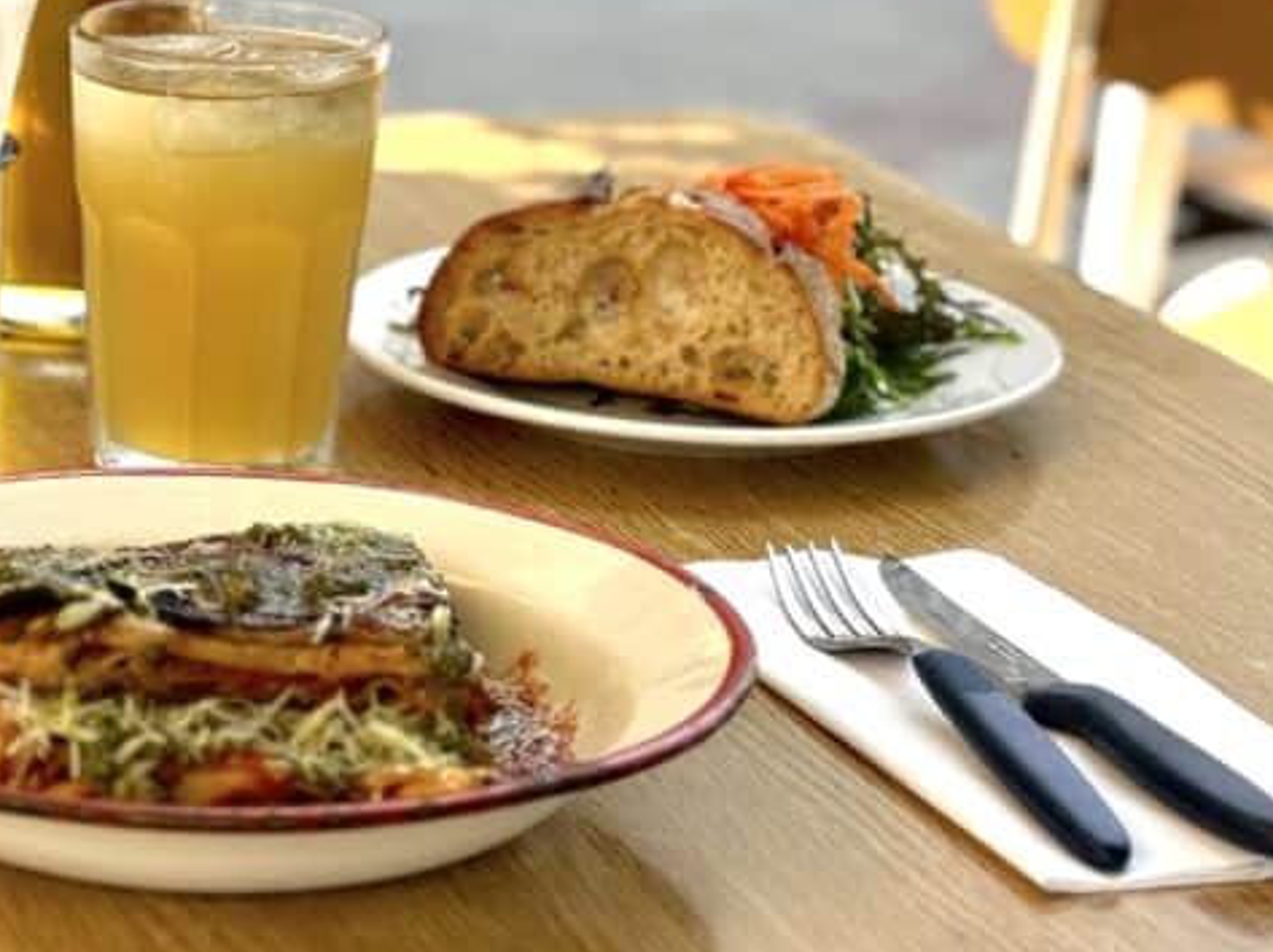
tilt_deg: -12.6
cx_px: -27
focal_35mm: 104
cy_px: -75
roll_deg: +1.9
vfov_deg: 13.9
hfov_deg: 18.4
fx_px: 3822
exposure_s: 1/726
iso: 80
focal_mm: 6.76
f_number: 1.78
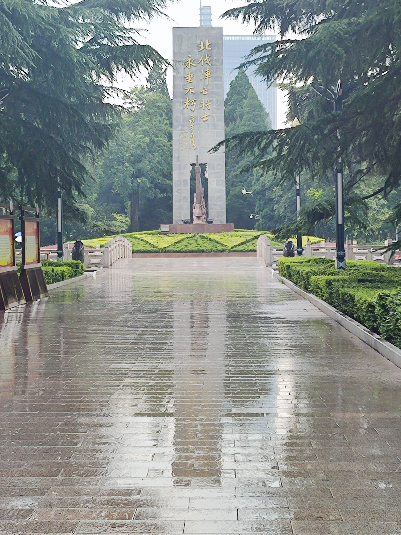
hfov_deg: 54.9
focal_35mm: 25
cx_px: 200
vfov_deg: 69.4
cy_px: 268
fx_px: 386
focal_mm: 4.71
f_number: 1.79
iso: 50
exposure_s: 1/101
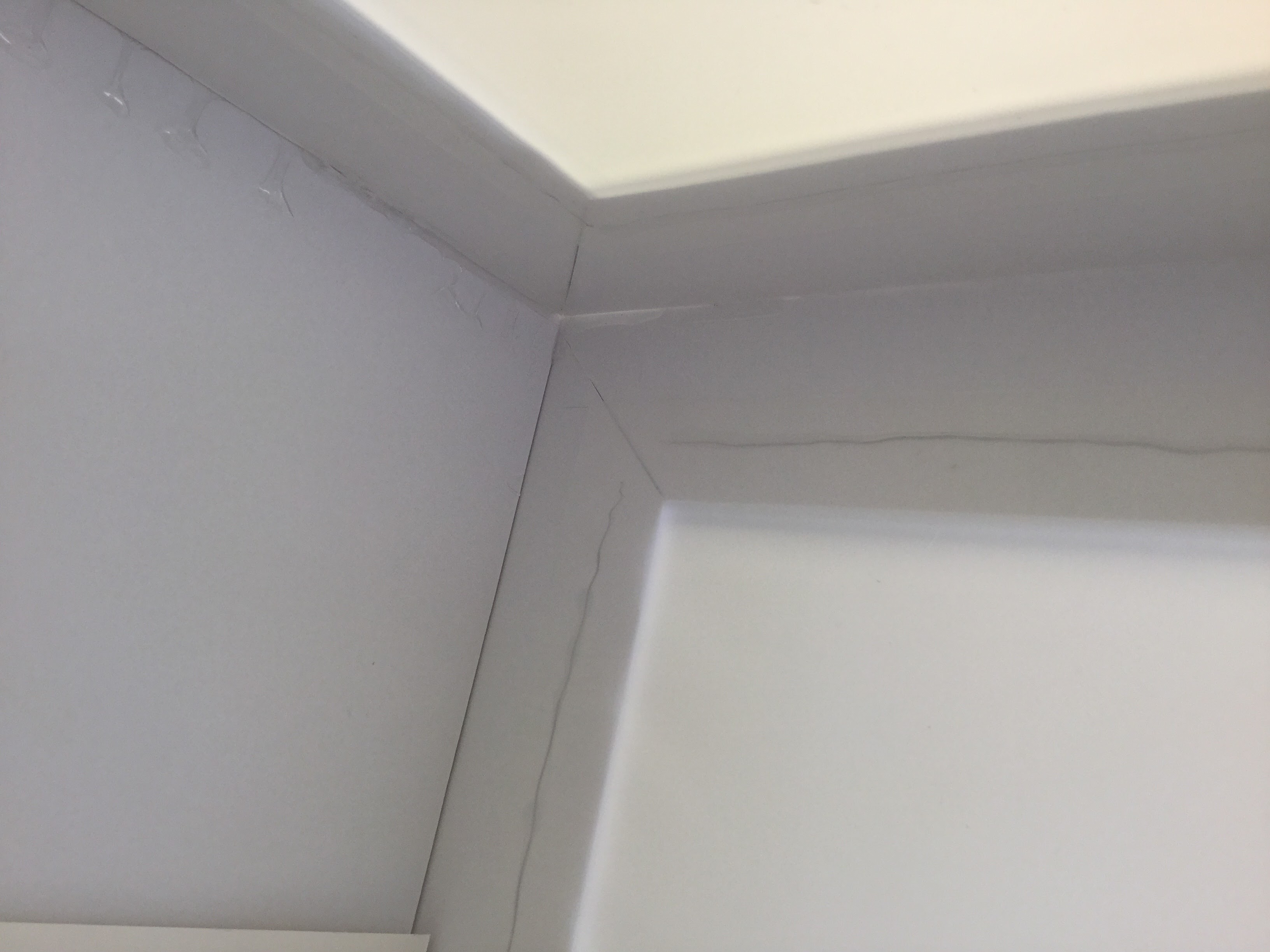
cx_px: 635
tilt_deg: +12.5
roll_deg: -11.8
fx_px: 1137
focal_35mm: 31
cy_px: 476
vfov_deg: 45.4
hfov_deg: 58.4
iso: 32
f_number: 2.4
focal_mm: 3.3
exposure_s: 1/60
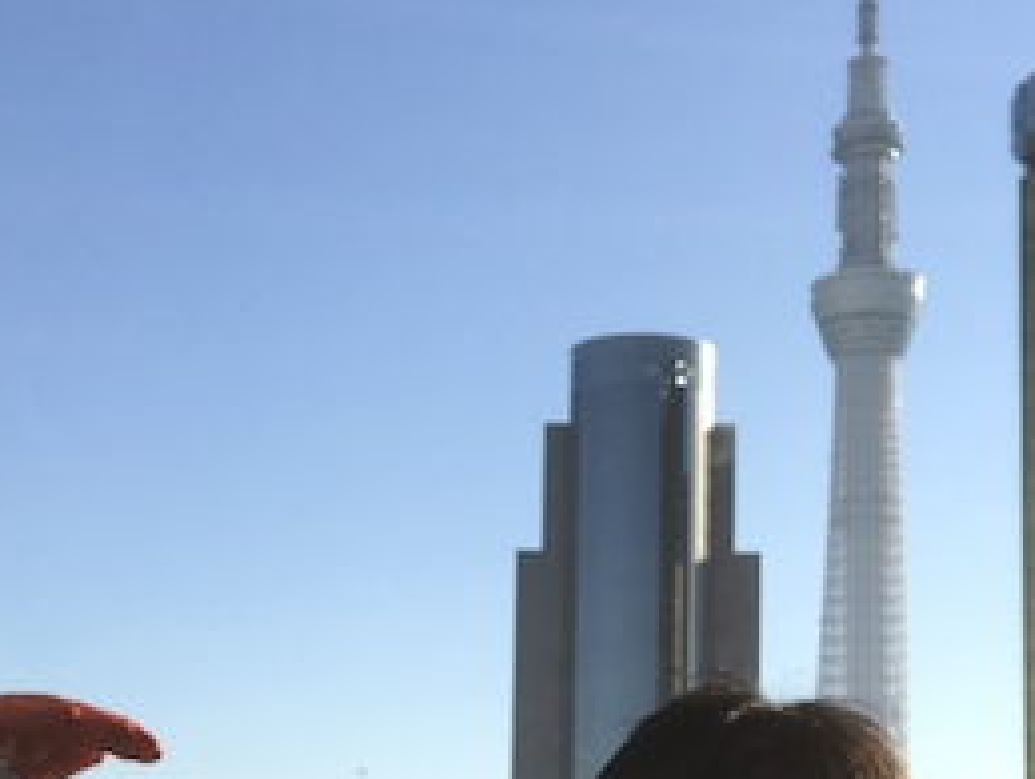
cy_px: 637
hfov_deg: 26.3
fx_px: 2216
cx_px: 512
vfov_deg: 19.7
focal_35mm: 74
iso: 25
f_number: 2.2
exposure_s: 1/1025
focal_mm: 2.87
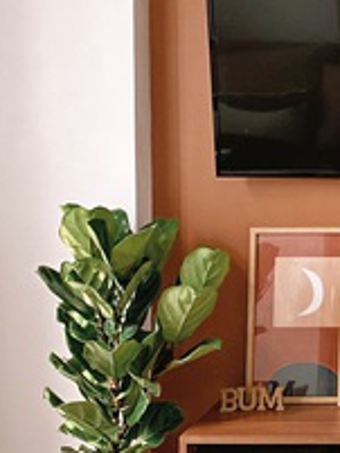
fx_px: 1491
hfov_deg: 11.9
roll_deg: -1.3
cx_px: 619
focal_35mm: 114
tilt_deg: -3.3
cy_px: 92
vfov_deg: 17.1
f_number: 1.8
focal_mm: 4.25
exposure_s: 1/122
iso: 64
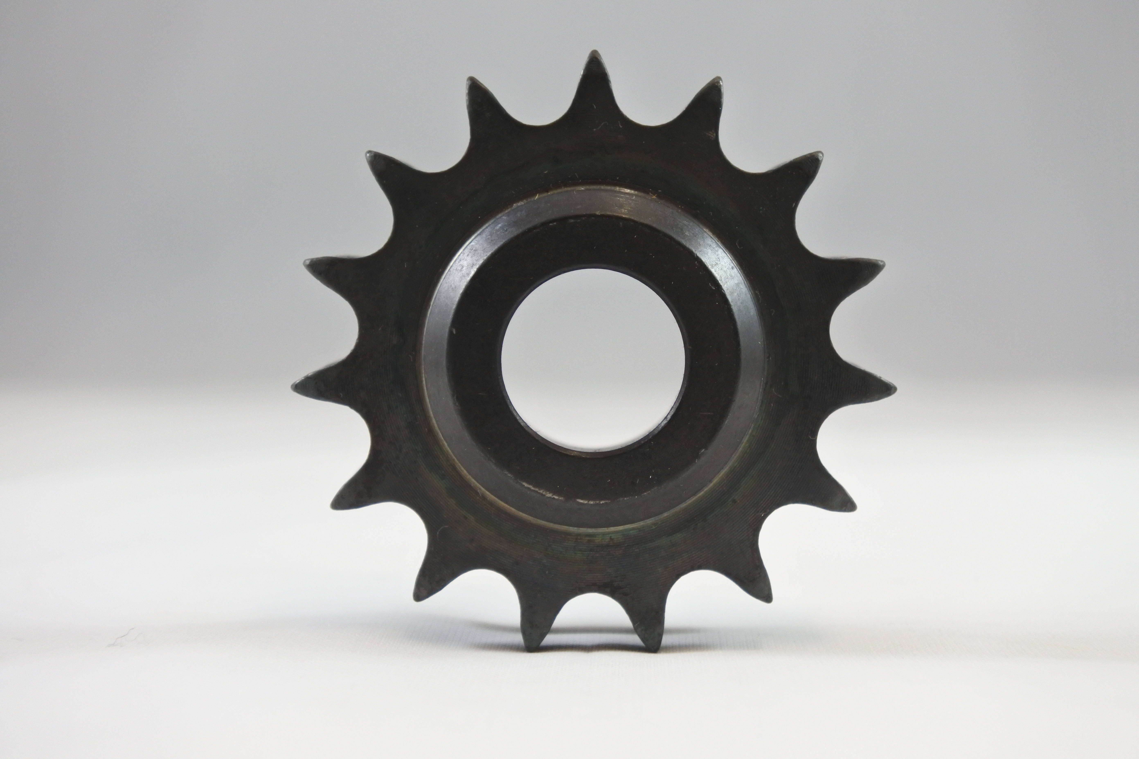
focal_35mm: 81
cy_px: 380
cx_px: 570
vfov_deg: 16.9
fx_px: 2563
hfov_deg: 25.1
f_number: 5.6
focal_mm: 30
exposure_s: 1/100
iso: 800
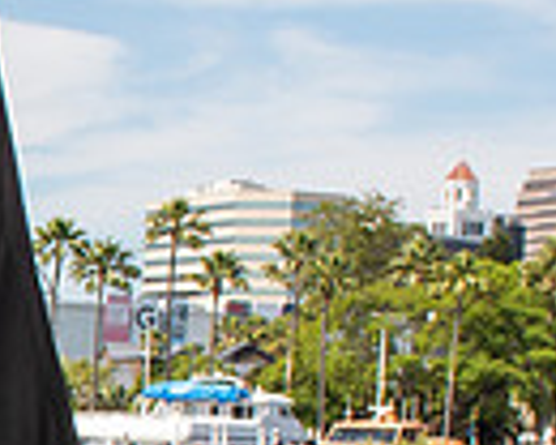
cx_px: -589
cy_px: 620
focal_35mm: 177
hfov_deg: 10.0
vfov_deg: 8.6
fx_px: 2913
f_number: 11
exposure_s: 1/200
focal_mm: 24
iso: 200
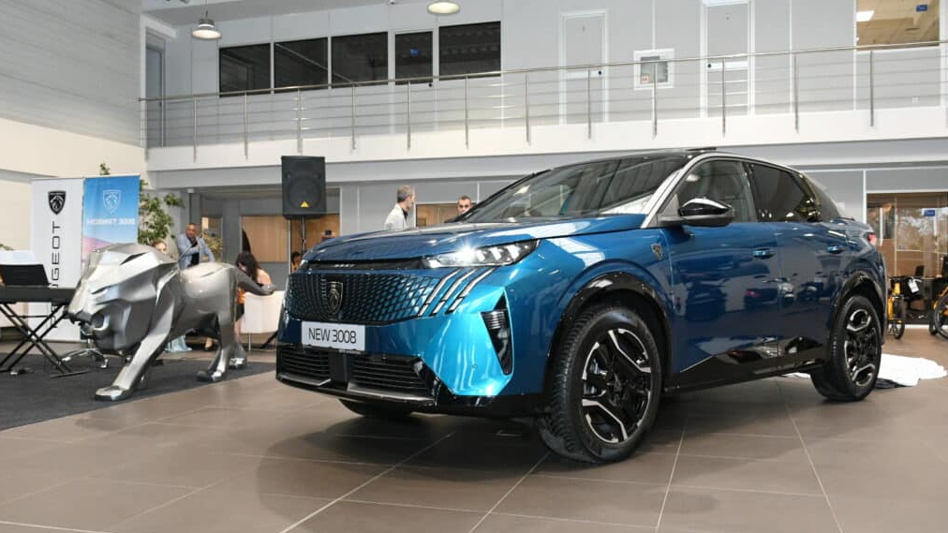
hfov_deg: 56.6
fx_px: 880
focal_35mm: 35
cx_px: 470
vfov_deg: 33.7
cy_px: 273
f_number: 5.6
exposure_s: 1/160
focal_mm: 22
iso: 3200
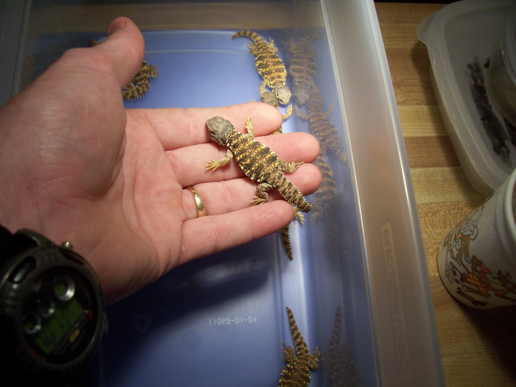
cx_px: 258
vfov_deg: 41.8
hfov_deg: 54.0
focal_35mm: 34
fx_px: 507
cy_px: 194
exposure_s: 1/90
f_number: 2.7
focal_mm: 5.6
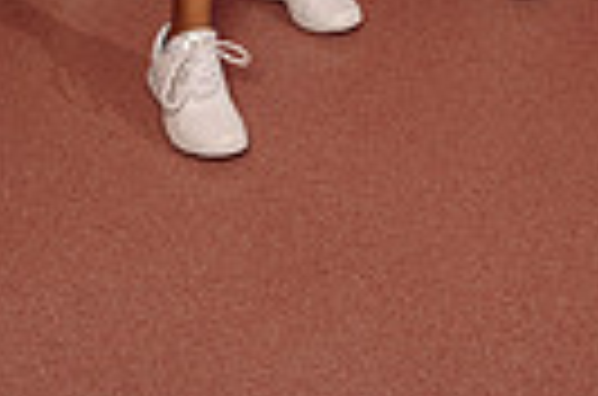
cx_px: 342
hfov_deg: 18.3
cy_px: -468
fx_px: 1856
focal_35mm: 112
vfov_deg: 10.8
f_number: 8
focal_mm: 33
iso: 200
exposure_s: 1/250
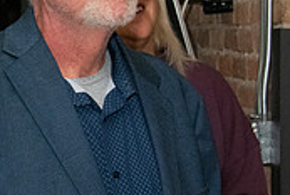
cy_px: 34
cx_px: -64
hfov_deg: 10.1
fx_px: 1622
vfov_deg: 6.9
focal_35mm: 201
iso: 5000
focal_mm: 40
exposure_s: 1/160
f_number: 10
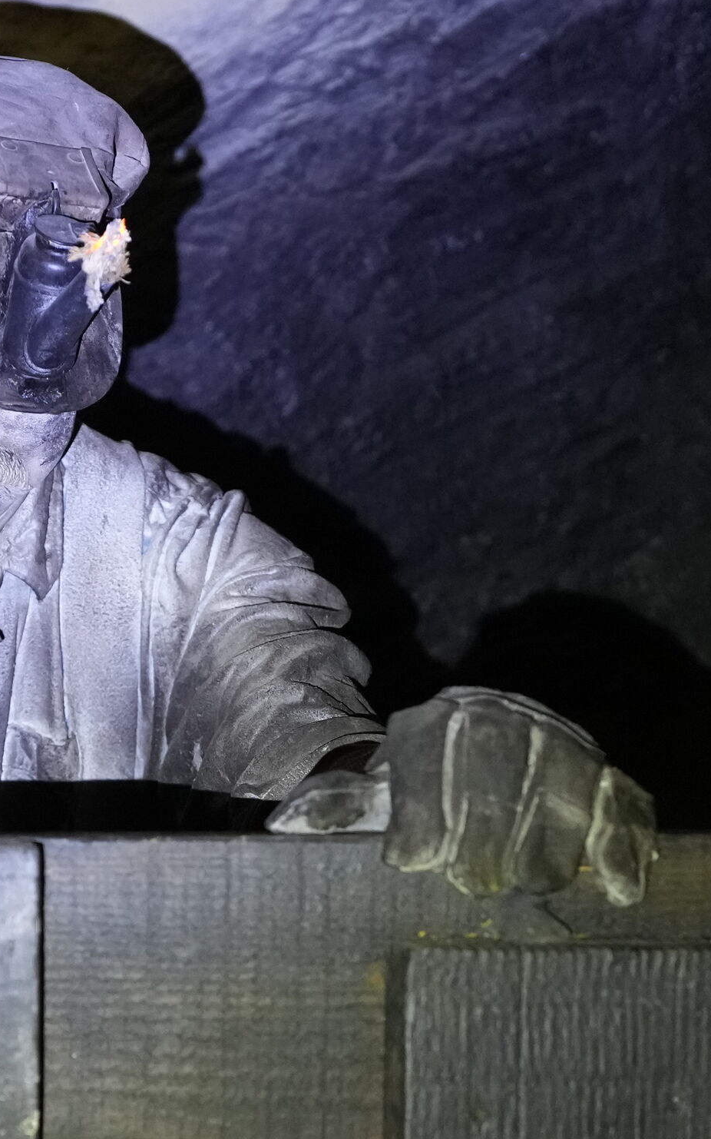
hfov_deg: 12.4
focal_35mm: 104
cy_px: 784
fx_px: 3225
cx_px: -47
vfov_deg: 19.9
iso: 3200
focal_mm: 35
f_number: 2.8
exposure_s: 1/40
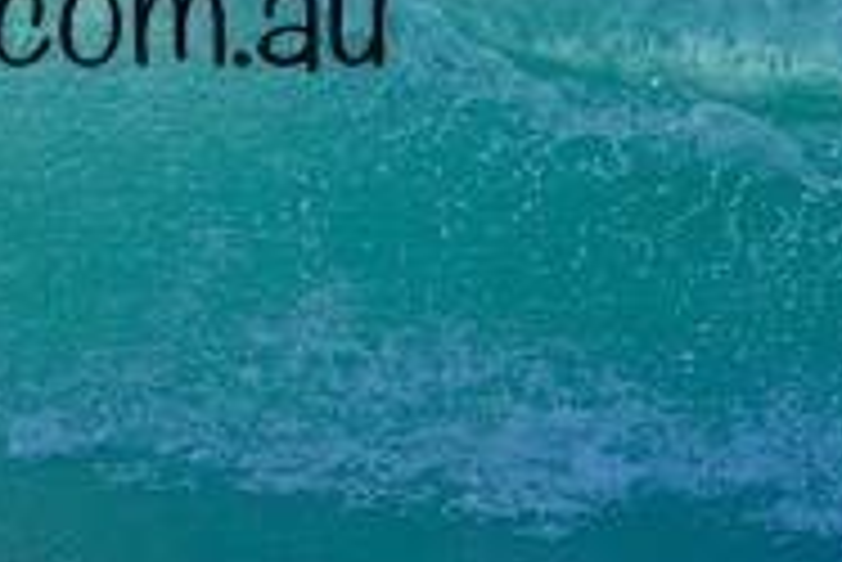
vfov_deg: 0.5
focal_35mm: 2956
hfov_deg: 0.7
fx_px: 69189
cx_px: 3
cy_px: -70
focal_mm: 800
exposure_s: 1/2000
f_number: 6.3
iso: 450
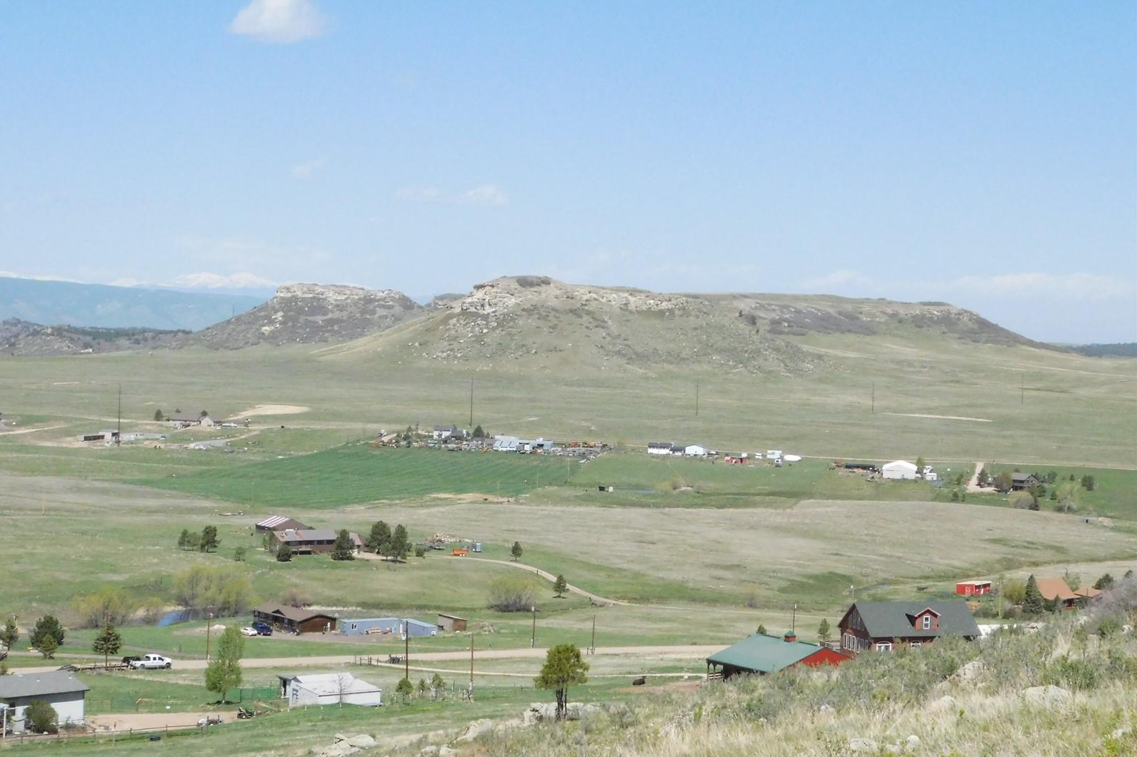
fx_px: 2179
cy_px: 365
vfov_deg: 19.7
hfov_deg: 29.2
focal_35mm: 69
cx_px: 566
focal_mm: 11.7
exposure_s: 1/1500
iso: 800
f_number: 8.4
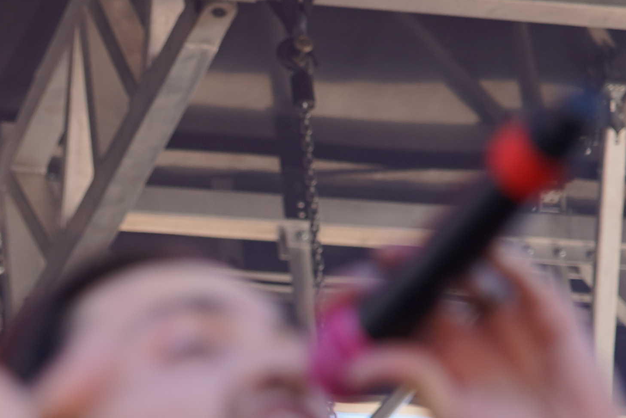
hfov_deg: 4.7
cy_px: 542
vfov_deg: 3.2
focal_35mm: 432
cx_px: -261
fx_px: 7511
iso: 100
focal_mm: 105
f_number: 4
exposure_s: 1/160
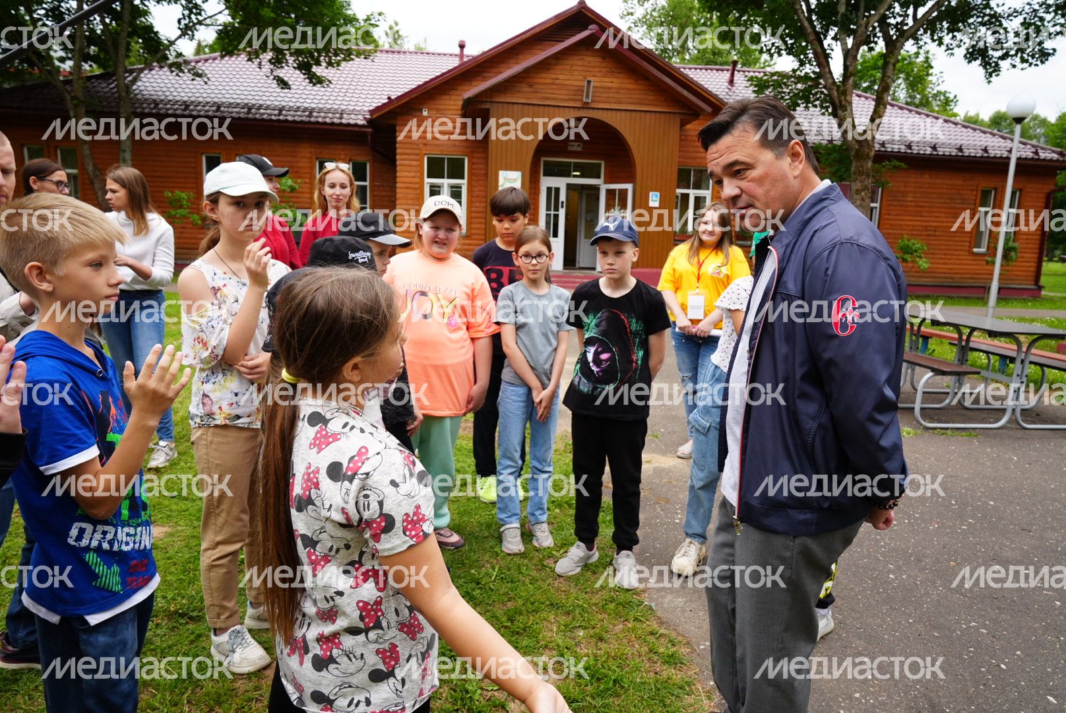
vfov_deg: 53.2
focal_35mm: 24
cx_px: 533
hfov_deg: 73.7
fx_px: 711
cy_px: 356
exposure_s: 1/640
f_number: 6.3
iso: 1250
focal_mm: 24
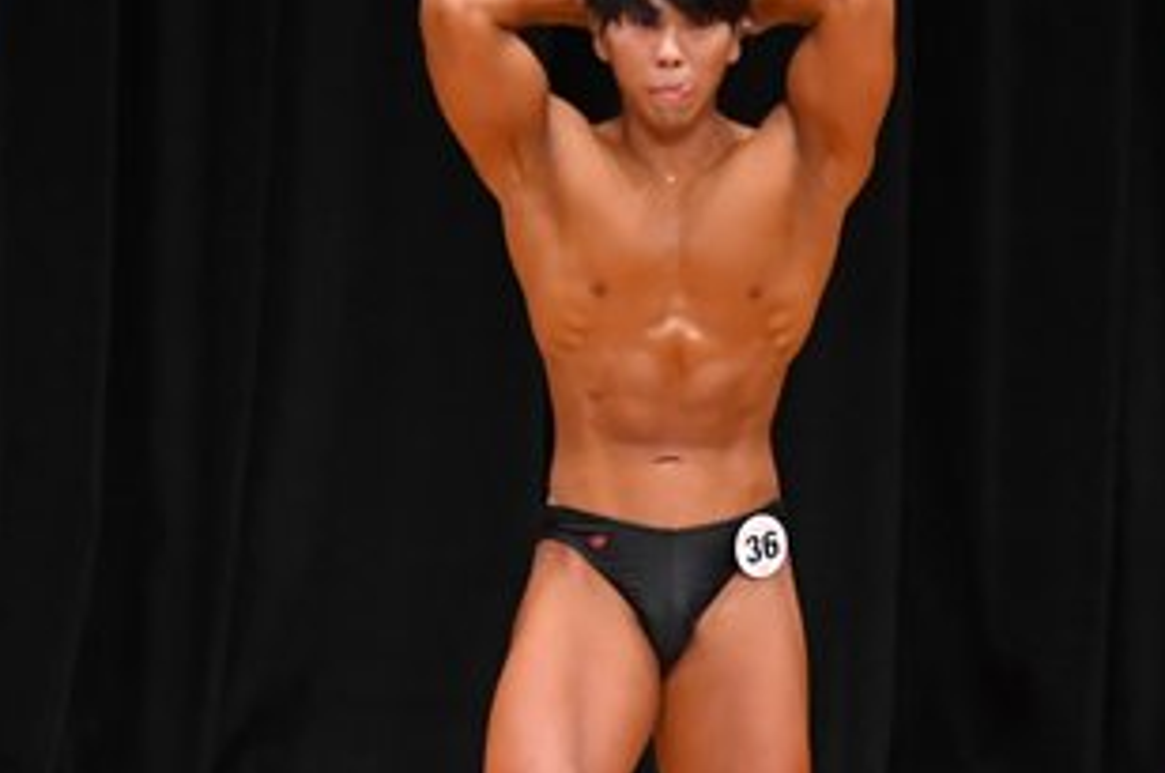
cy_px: 547
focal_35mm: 565
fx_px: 18255
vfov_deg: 2.4
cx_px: 752
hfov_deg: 3.7
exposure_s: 1/400
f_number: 5.6
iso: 4000
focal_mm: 150
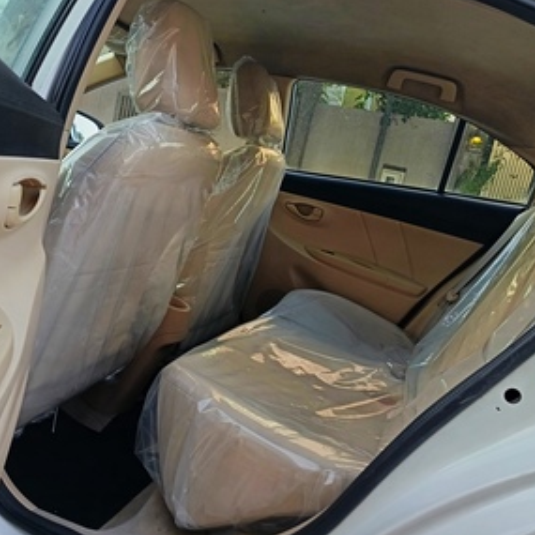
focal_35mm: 34
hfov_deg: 48.1
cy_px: 254
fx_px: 595
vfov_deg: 48.4
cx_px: 207
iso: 476
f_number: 1.75
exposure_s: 1/100
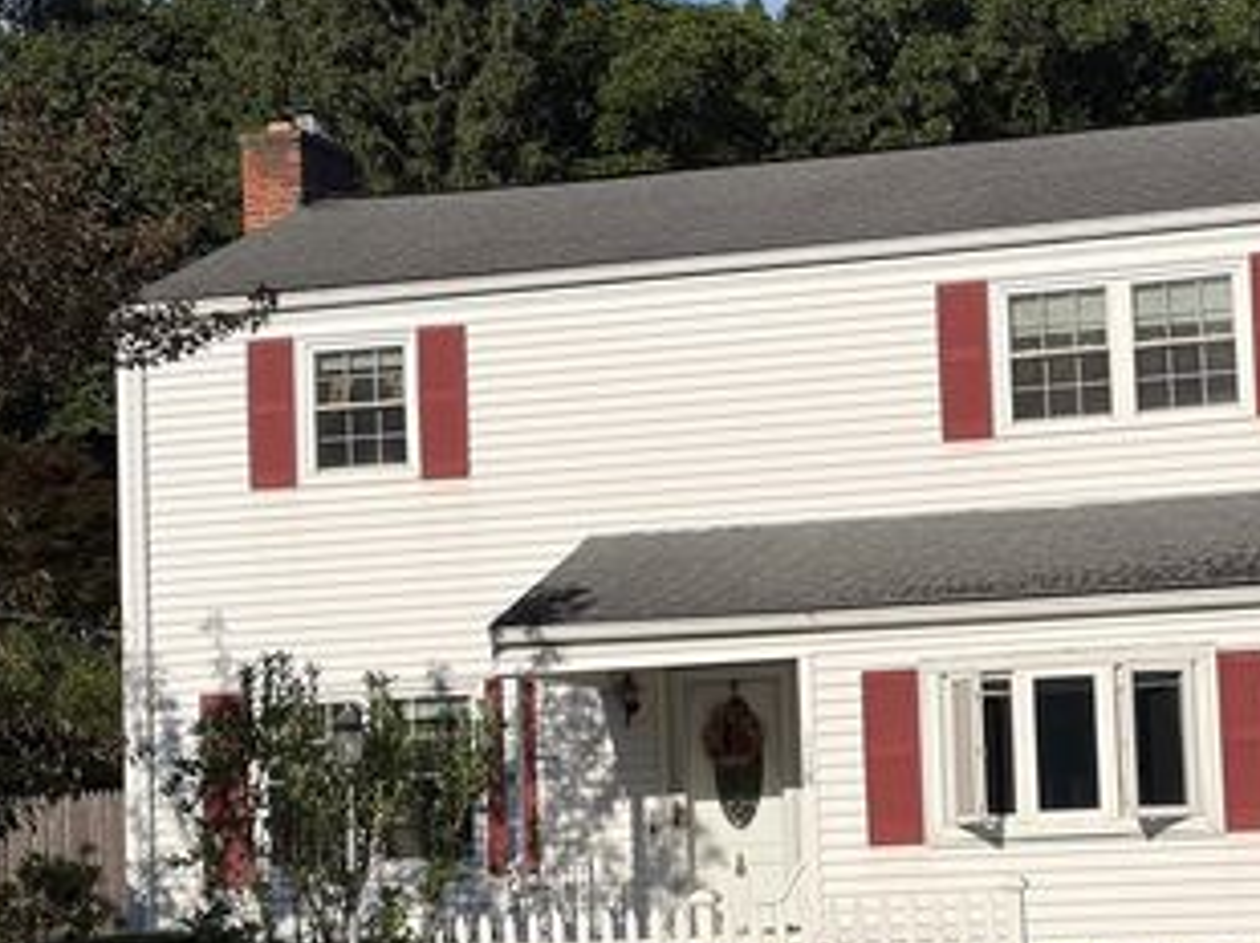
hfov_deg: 23.0
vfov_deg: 17.5
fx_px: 3055
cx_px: 996
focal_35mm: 84
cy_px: 587
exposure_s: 1/12048
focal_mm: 5.96
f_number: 1.6
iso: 40
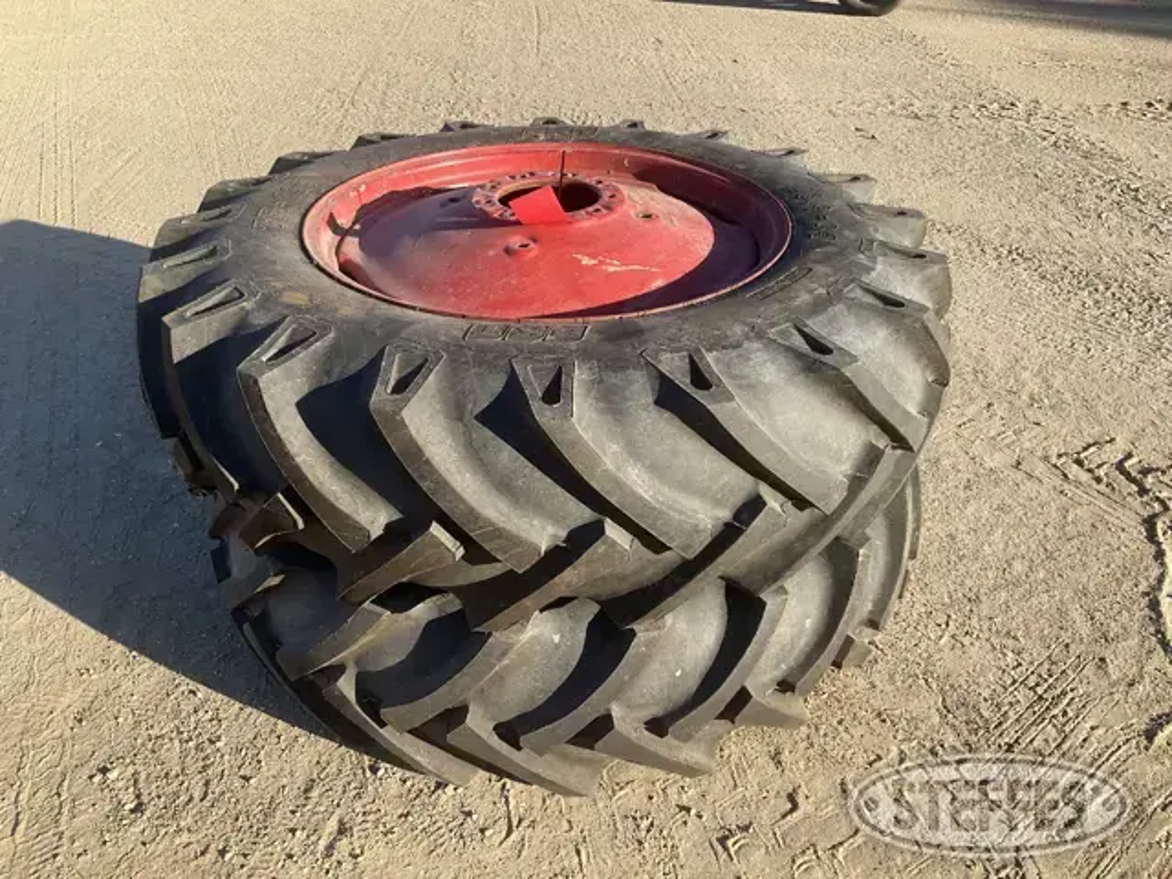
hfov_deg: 61.7
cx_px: 586
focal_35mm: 29
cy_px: 440
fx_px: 982
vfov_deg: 48.2
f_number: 1.8
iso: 25
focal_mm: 3
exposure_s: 1/728
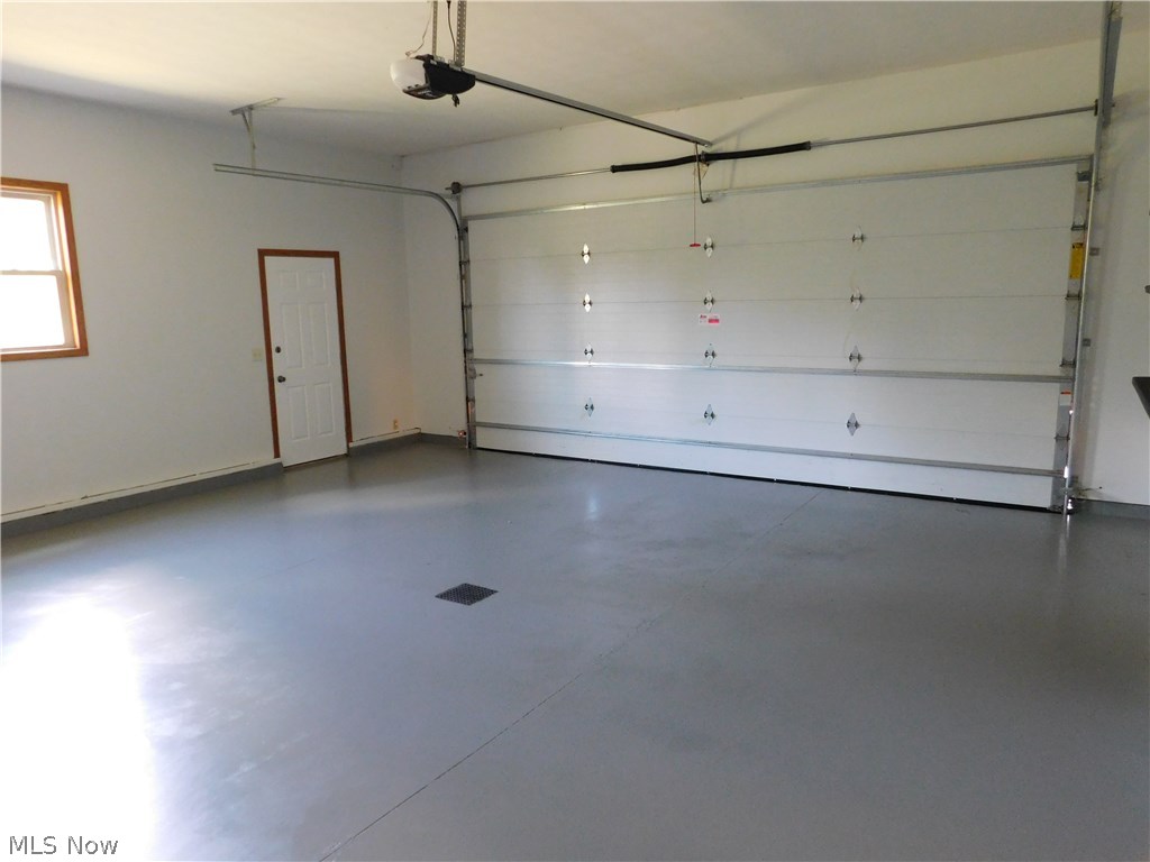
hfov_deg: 71.6
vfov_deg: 56.8
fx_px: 797
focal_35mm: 24
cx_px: 575
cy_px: 431
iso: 450
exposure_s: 1/8
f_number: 3
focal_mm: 4.1
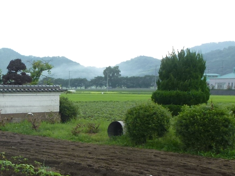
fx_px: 469
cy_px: 180
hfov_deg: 26.9
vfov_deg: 20.6
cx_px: 12
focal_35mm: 69
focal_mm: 4.3
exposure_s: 1/60
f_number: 3.3
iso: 160
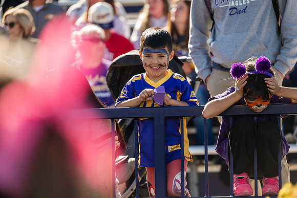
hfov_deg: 12.4
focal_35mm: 165
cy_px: 99
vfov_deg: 8.3
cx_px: 148
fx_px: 1362
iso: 125
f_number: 3.2
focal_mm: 165
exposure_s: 1/500
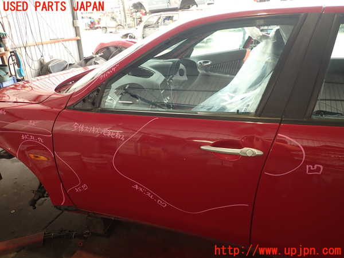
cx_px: 172
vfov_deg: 54.9
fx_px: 248
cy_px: 129
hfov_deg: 69.4
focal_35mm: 25
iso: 125
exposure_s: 1/60
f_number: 2
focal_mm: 4.5
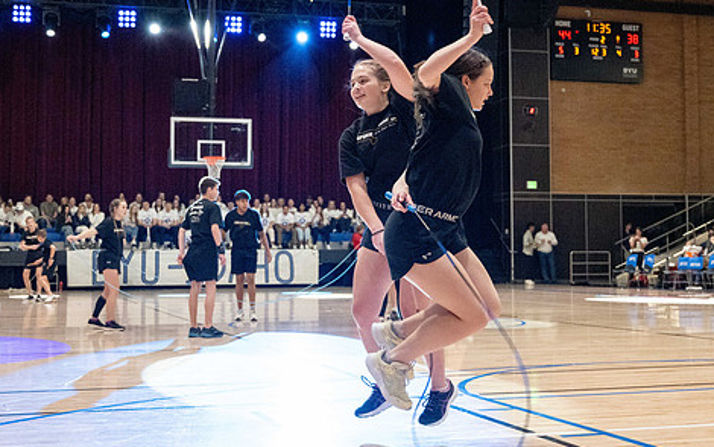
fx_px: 1168
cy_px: 173
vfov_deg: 21.6
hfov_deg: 34.0
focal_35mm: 60
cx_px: 394
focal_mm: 41
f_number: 4
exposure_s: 1/500
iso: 10000
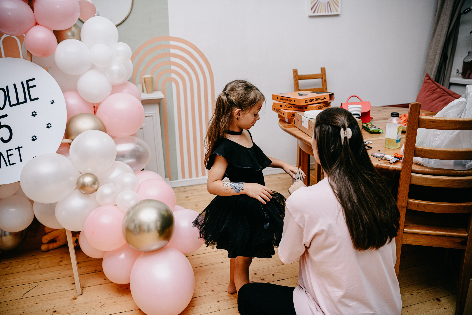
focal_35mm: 29
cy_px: 158
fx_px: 380
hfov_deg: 63.7
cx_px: 236
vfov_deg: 45.0
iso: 125
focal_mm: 29
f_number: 3.2
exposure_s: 1/160
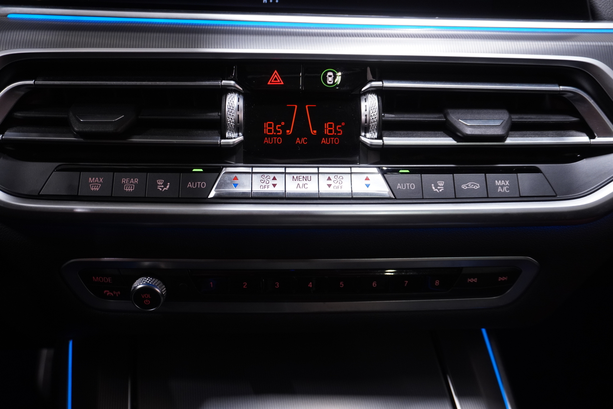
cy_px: 204
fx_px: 613
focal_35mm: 36
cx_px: 306
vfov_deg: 36.9
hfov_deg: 53.1
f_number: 4.5
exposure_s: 1/25
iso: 1000
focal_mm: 24
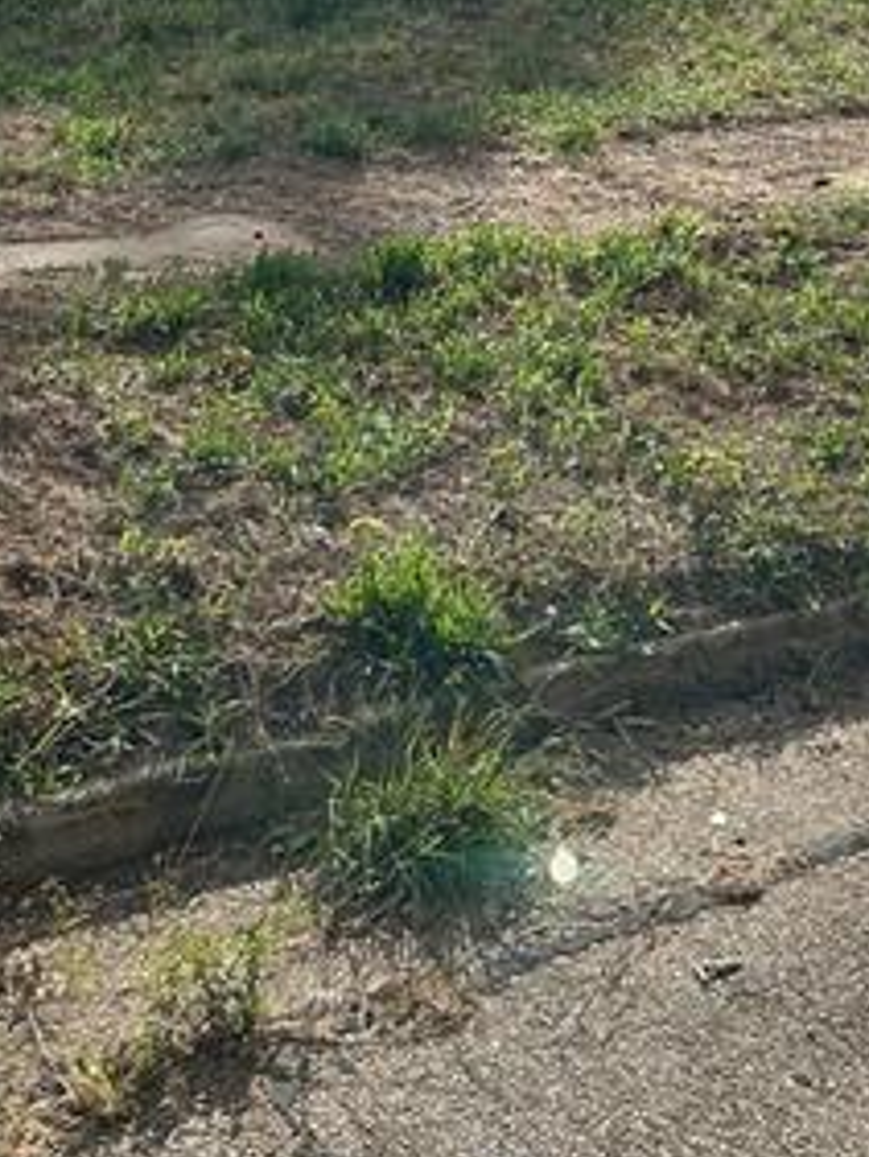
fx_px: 2375
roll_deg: -1.1
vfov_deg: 24.3
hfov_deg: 20.7
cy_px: -305
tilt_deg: -0.3
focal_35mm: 71
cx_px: 581
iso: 50
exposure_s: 1/8696
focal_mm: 5.7
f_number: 1.5
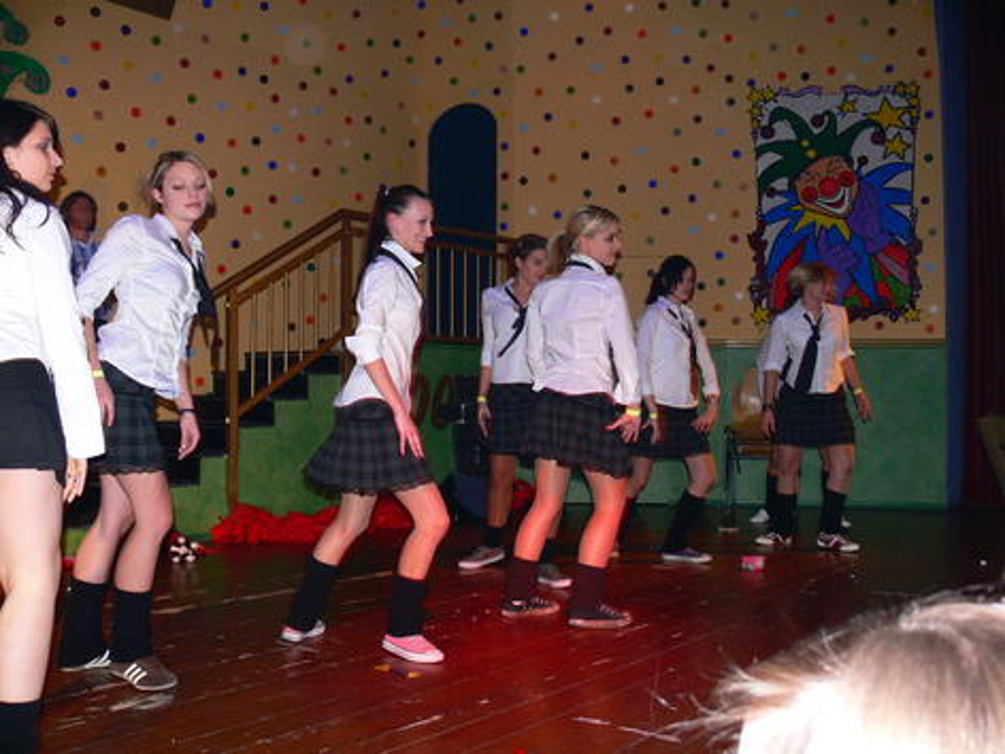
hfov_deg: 52.6
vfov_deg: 40.7
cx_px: 502
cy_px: 377
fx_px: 1016
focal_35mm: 35
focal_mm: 7.4
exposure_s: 1/30
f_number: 2.8
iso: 100
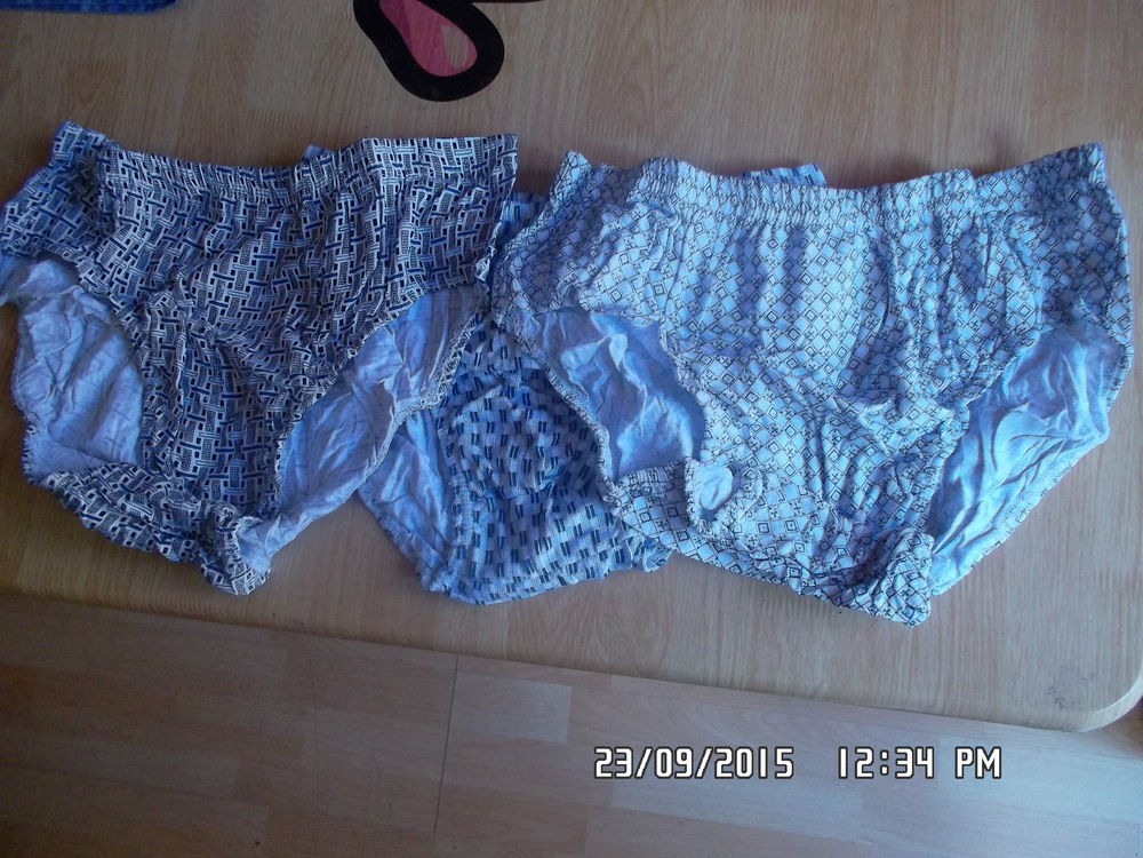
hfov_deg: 63.4
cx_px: 572
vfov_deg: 49.7
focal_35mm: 28
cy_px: 429
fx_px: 925
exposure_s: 1/45
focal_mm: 4.1
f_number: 3.3
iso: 210
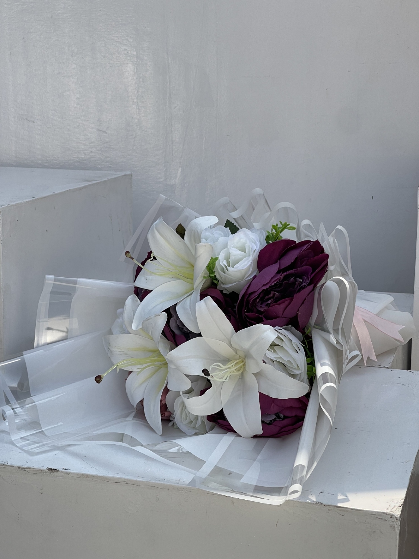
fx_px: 1033
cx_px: 210
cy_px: 280
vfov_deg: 30.3
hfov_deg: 22.9
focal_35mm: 64
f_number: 2.2
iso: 20
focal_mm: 7.5
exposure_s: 1/1179
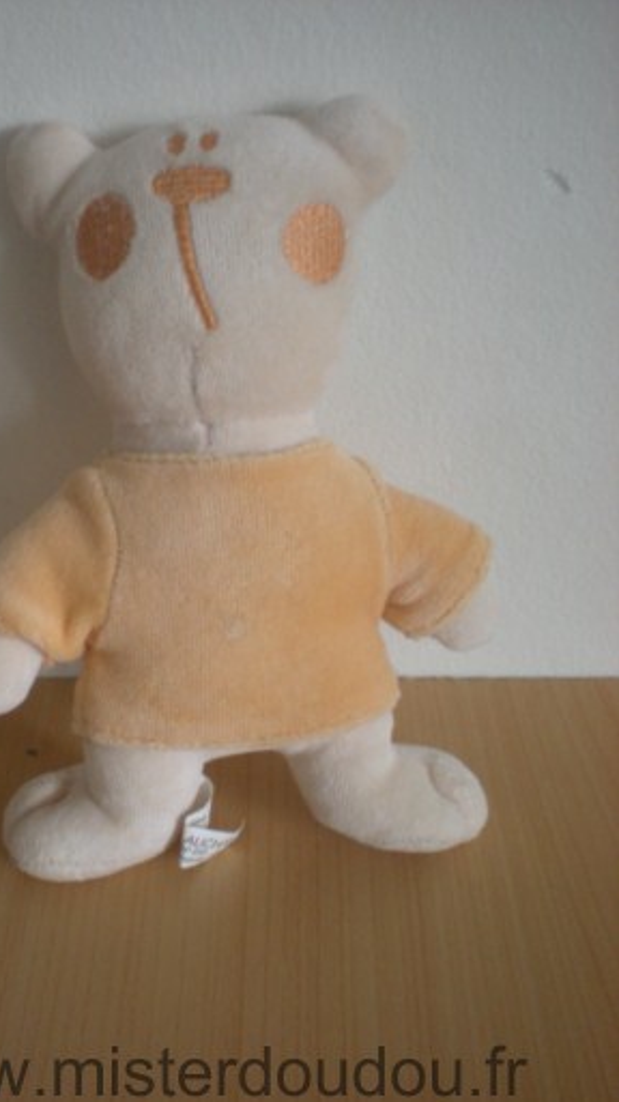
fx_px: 1227
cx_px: 202
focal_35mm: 42
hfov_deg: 28.1
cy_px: 556
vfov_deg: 48.4
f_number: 3.1
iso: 200
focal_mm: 6.3
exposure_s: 1/34.2
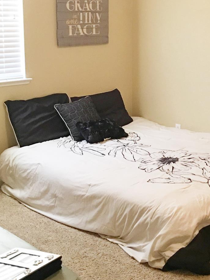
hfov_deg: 22.8
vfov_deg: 30.5
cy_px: 94
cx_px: 180
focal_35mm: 63
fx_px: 510
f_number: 2.2
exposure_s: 1/15
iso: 100
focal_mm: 4.15
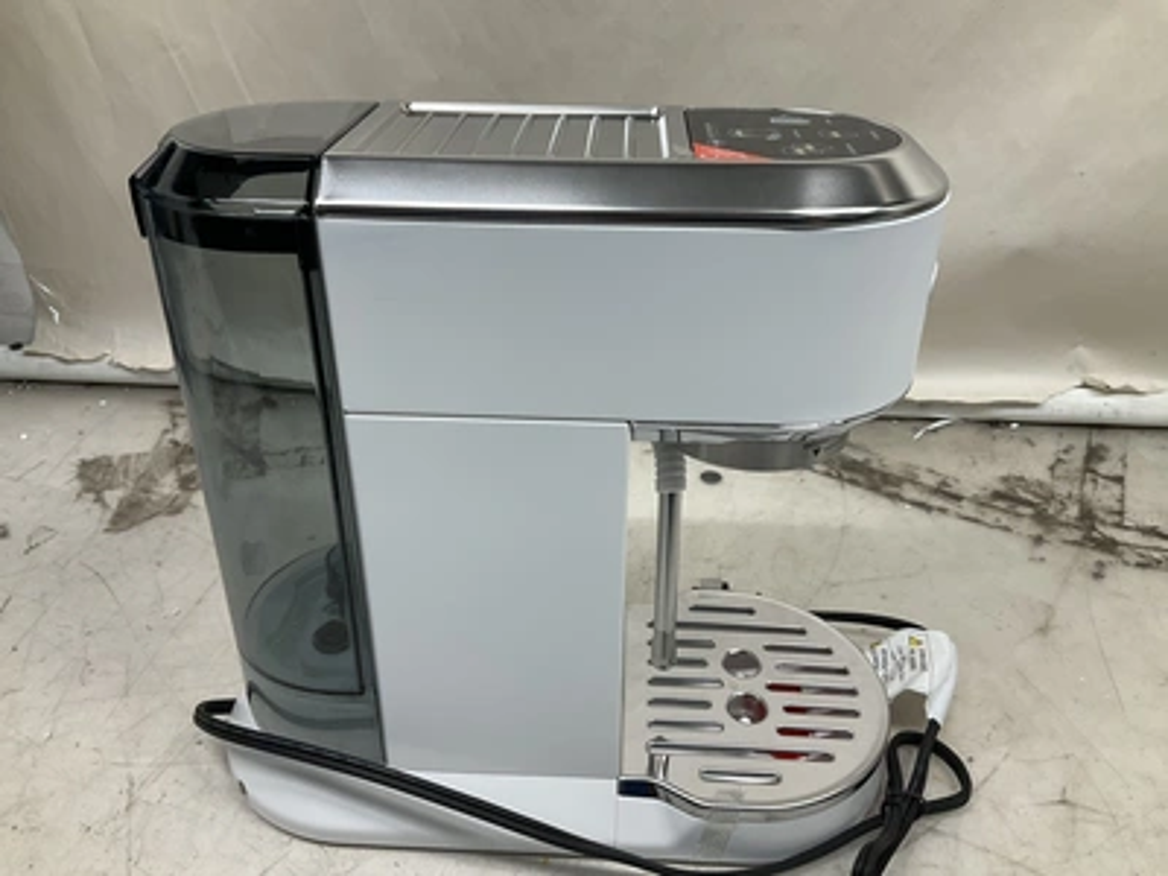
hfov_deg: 61.7
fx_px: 979
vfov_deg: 48.2
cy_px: 438
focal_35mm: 29
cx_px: 584
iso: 32
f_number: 1.8
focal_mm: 3
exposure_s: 1/120
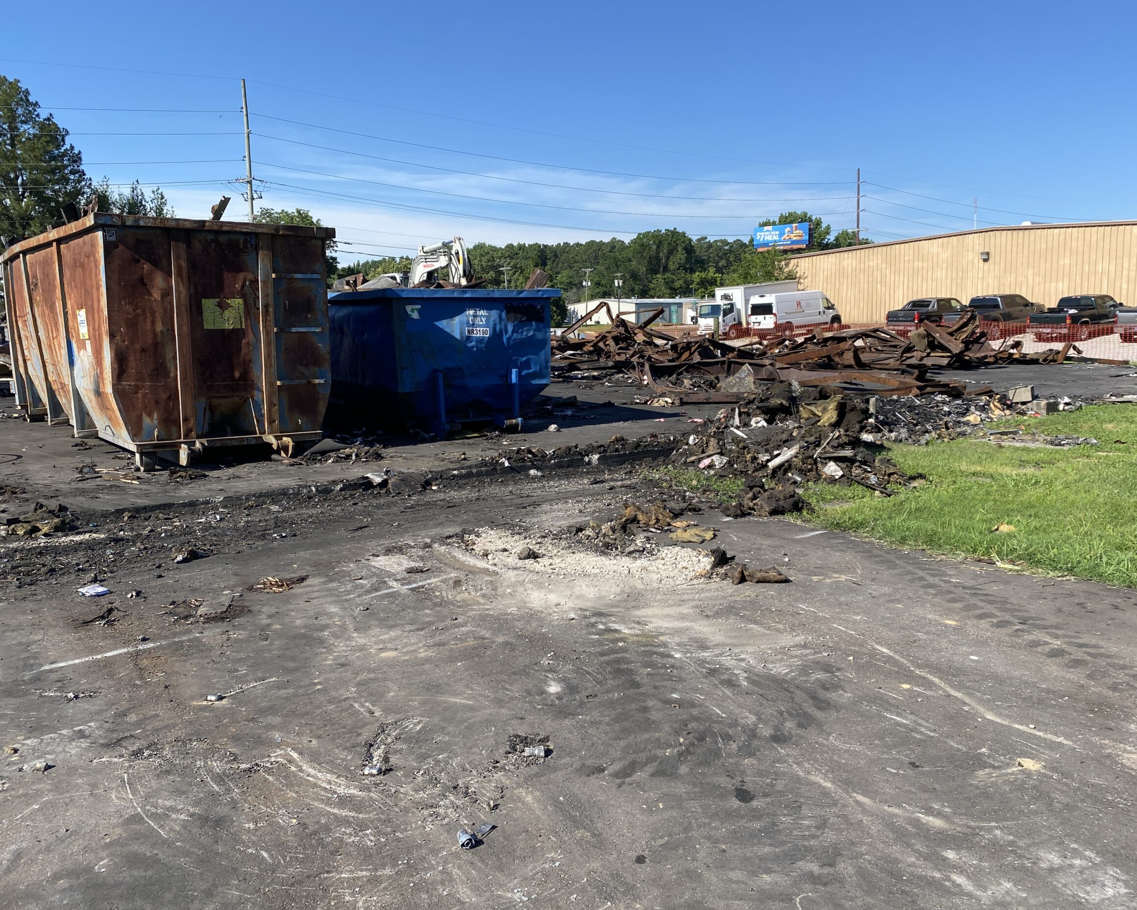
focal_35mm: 28
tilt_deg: -7.3
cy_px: 447
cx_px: 600
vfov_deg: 51.5
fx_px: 942
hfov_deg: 62.2
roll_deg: +0.9
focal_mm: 4.25
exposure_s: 1/2410
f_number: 1.8
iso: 32
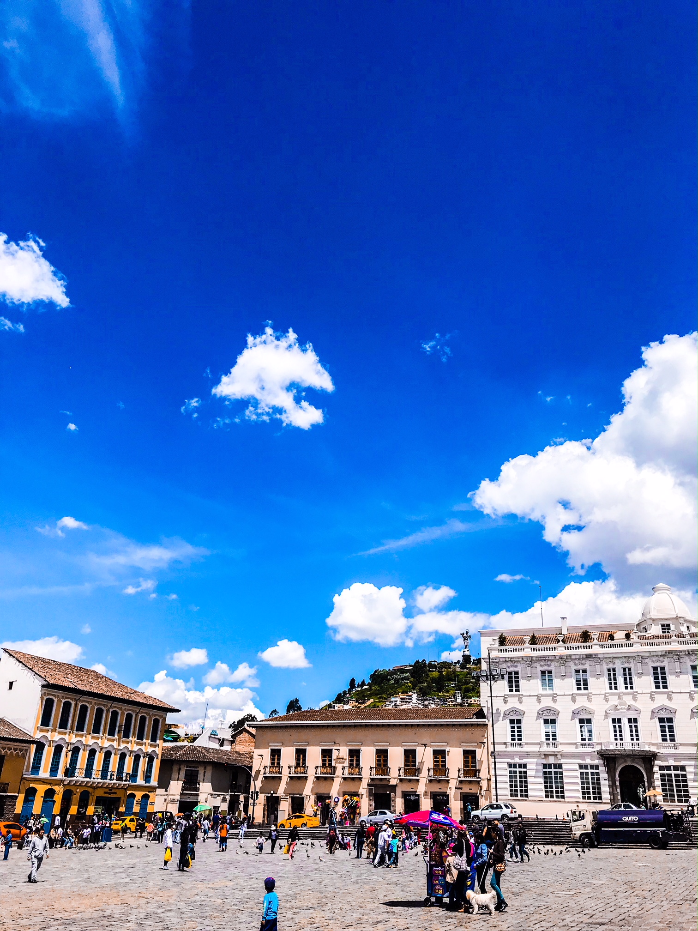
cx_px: 349
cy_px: 466
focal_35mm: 28
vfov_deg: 63.4
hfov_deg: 49.7
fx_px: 753
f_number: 1.8
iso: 20
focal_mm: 3.99
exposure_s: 1/3195
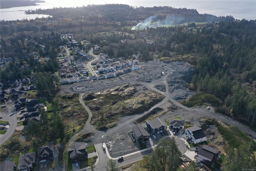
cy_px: 86
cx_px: 128
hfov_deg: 65.5
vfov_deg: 46.4
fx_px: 199
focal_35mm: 28
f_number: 5.6
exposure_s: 1/400
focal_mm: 10.26
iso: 100
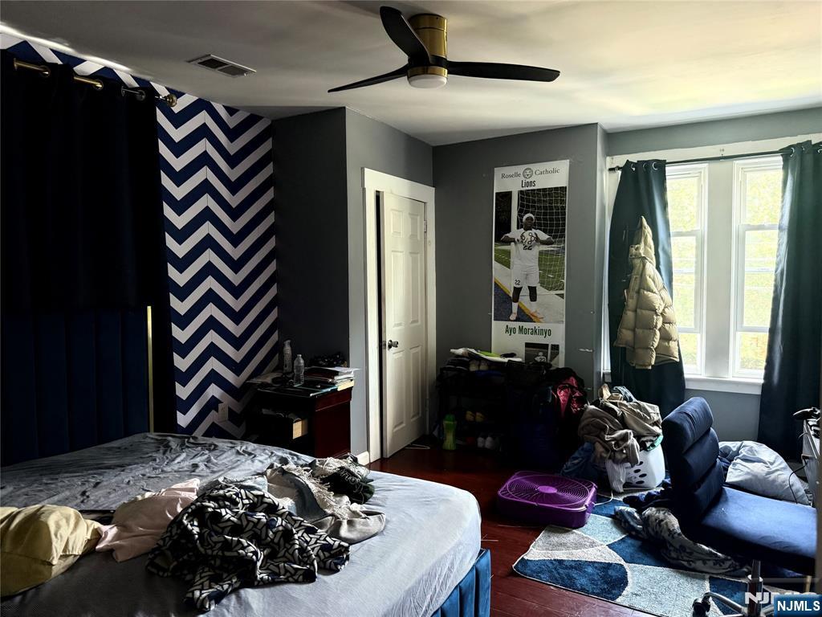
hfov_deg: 71.6
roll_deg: -0.7
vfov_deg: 56.8
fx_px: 570
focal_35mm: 24
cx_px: 411
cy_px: 308
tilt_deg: -3.7
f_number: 1.78
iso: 800
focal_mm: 6.76
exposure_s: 1/60
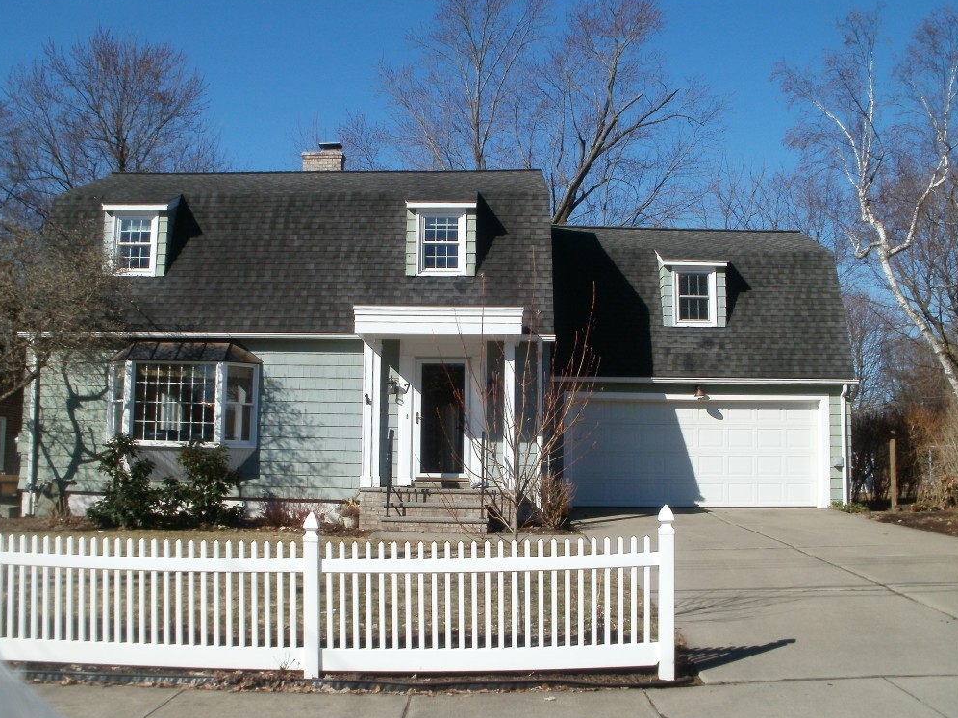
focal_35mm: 37
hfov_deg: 50.1
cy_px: 358
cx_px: 470
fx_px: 1024
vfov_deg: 38.7
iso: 100
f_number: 5.6
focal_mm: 6.3
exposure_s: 1/640
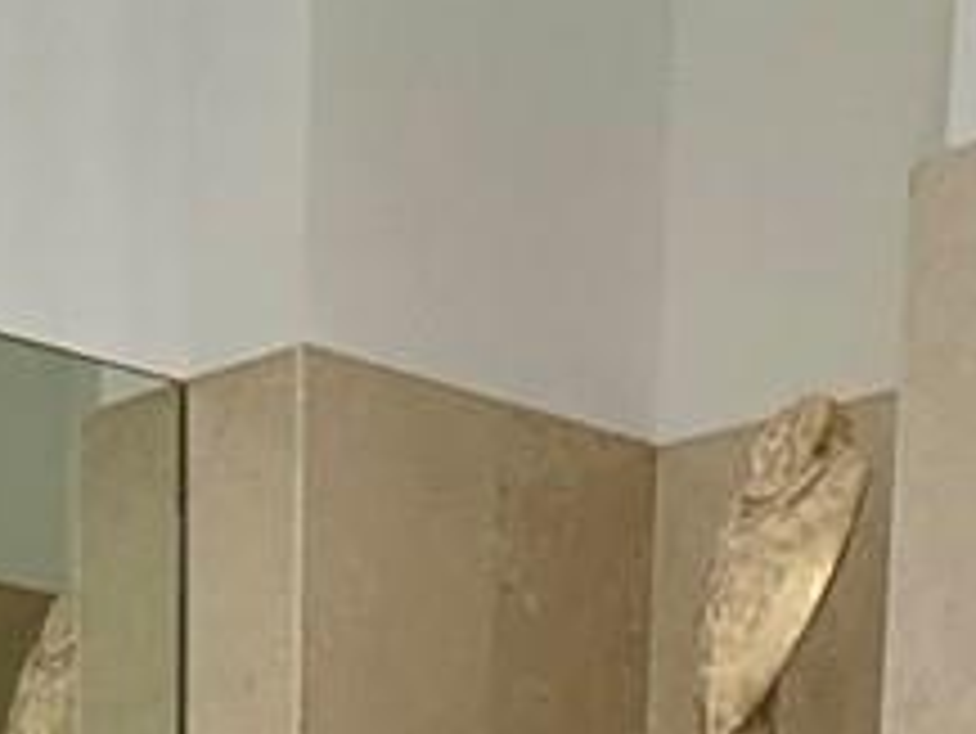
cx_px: 333
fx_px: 2906
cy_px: 1819
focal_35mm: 103
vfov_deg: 11.6
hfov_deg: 19.0
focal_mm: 2.22
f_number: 2.2
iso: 250
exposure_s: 1/60
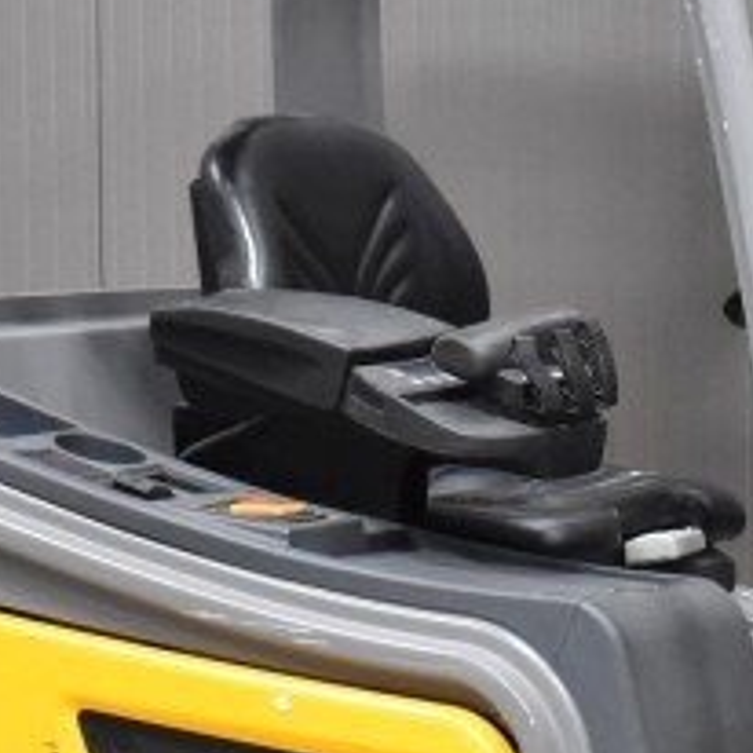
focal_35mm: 163
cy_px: 468
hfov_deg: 10.6
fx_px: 4012
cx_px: 848
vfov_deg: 10.7
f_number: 4.5
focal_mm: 22
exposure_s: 1/40
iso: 1600
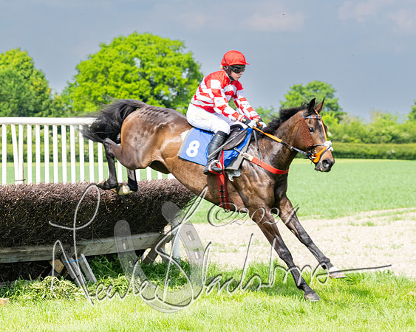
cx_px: 42
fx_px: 1942
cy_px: 182
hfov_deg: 12.1
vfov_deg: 9.8
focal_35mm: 158
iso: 400
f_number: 5
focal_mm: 80
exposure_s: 1/1600
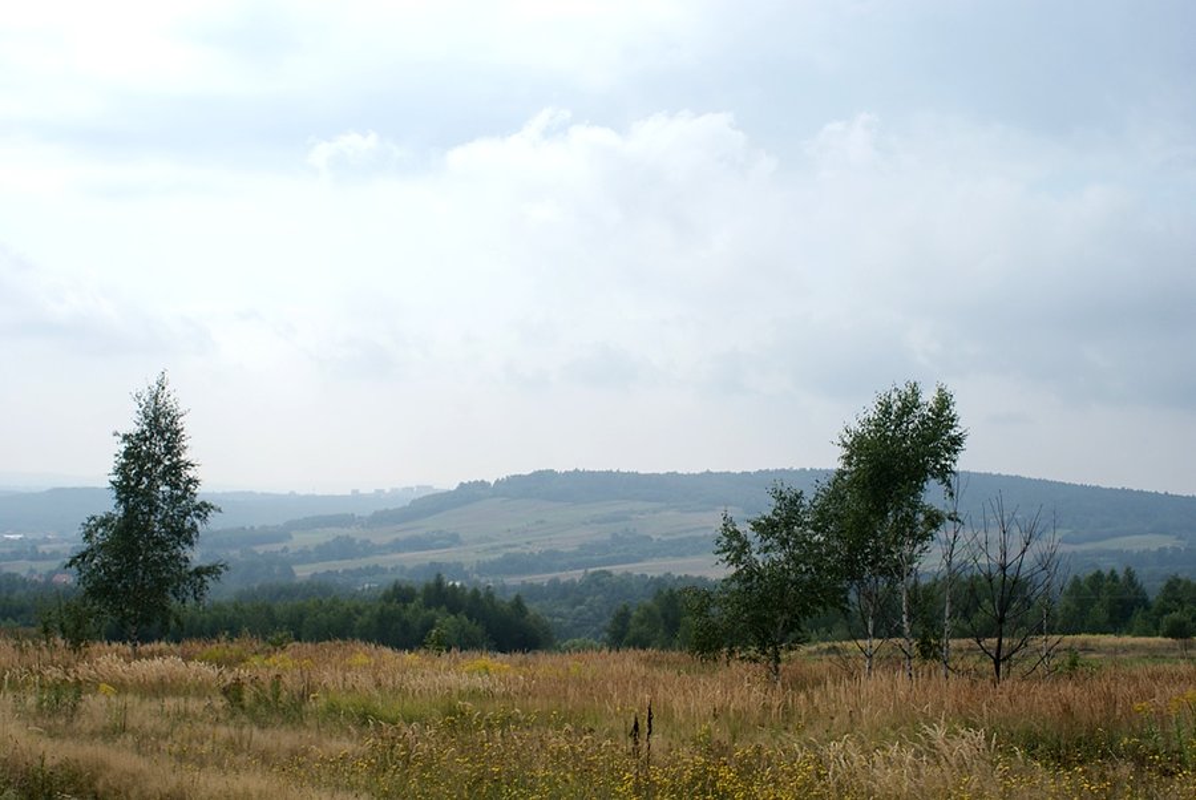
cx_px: 598
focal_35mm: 45
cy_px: 400
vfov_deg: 29.9
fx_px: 1496
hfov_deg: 43.6
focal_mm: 30
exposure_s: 1/250
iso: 100
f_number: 9
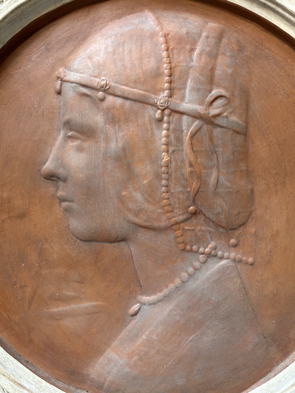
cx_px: 148
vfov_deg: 67.3
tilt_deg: -12.7
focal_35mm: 26
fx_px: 295
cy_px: 196
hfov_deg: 53.1
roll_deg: -1.3
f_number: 1.5
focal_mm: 5.7
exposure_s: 1/60
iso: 125
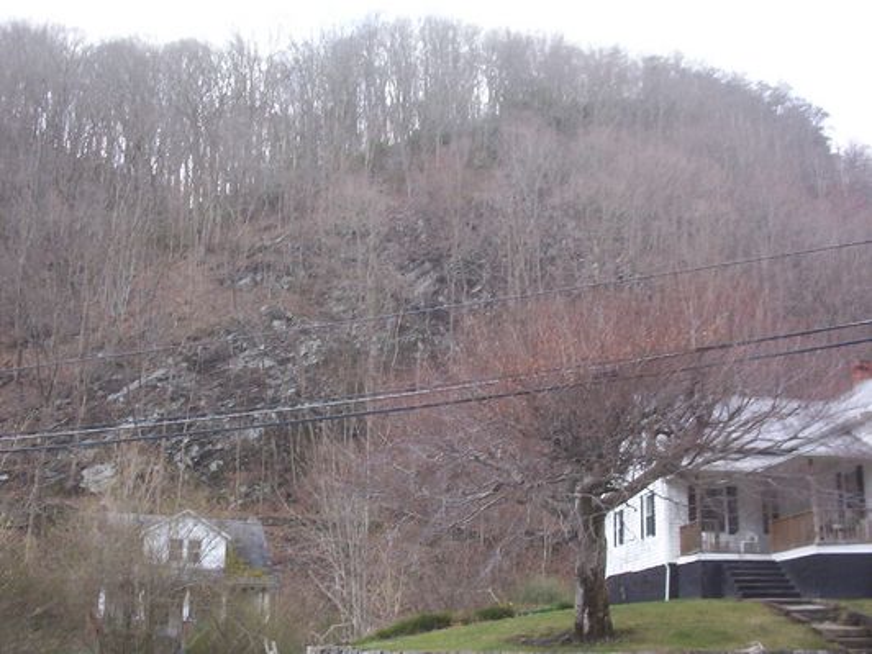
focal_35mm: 39
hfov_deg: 47.9
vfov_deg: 36.8
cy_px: 327
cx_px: 436
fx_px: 982
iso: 100
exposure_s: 1/148
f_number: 4.5
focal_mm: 6
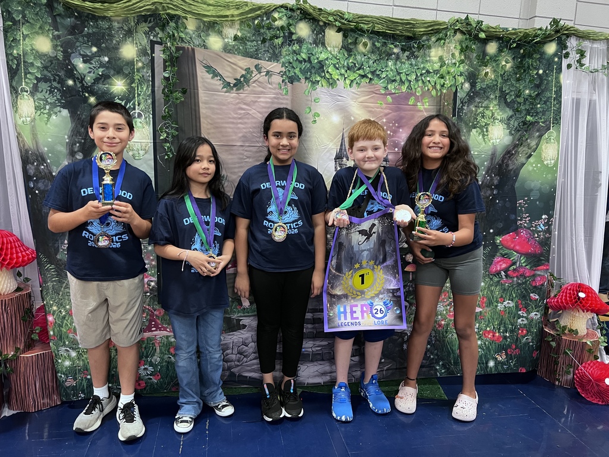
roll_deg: -3.0
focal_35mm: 26
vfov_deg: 53.1
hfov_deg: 67.3
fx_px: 457
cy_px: 228
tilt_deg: -11.2
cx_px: 304
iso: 320
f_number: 1.5
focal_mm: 5.7
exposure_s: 1/60
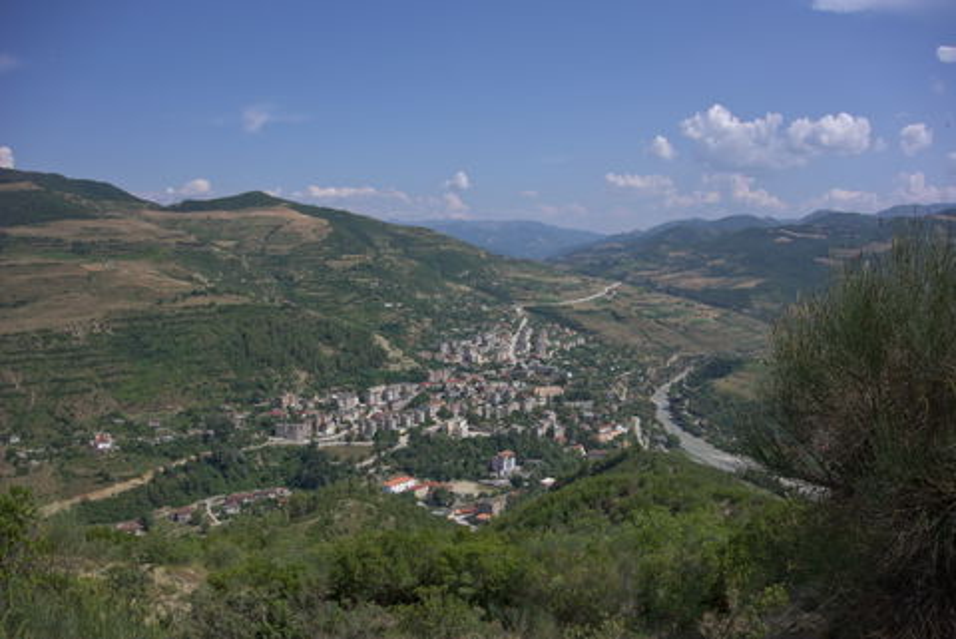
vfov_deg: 46.5
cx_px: 478
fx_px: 744
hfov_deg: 65.4
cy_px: 320
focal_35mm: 28
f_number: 5.6
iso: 125
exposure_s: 1/500
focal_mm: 10.4
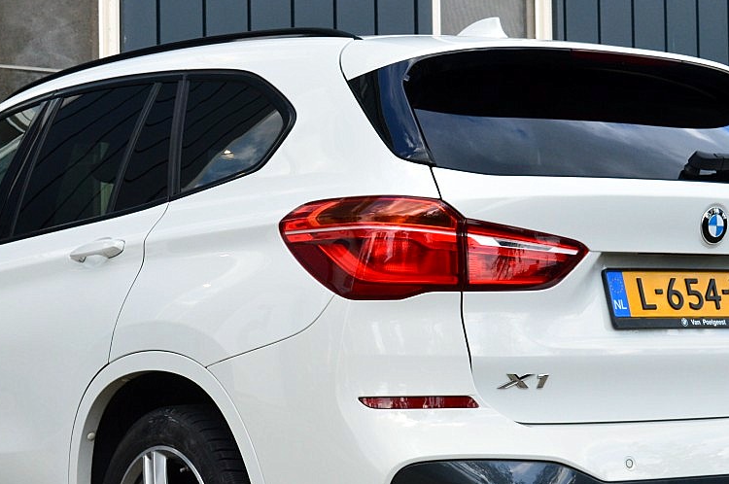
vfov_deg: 15.0
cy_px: 315
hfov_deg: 22.4
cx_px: 293
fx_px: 1840
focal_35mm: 91
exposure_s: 1/320
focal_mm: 28
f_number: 10
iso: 400
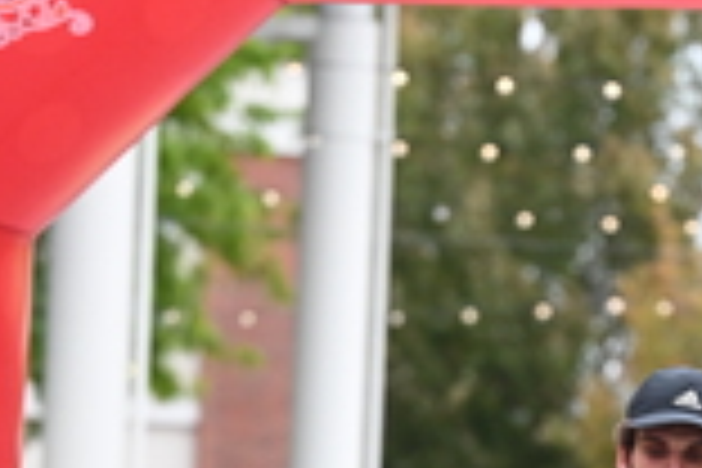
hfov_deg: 6.7
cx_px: 650
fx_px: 5986
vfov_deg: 4.5
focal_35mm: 307
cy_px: 675
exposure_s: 1/800
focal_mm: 87
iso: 1600
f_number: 2.8
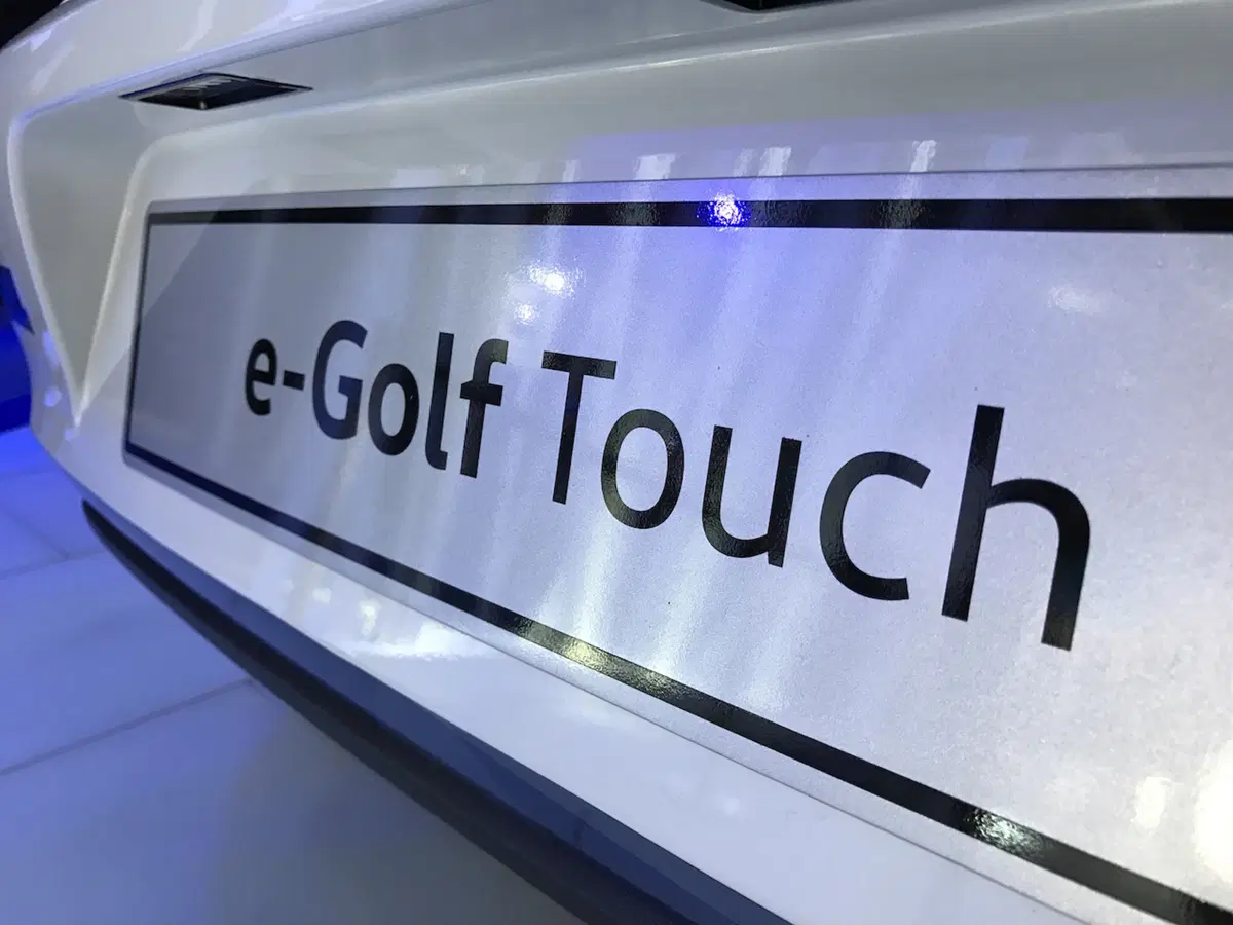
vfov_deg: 49.7
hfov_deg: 63.4
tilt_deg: -15.3
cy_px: 462
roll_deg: +2.1
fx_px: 997
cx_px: 616
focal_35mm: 28
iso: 32
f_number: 1.8
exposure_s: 1/44
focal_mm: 3.99
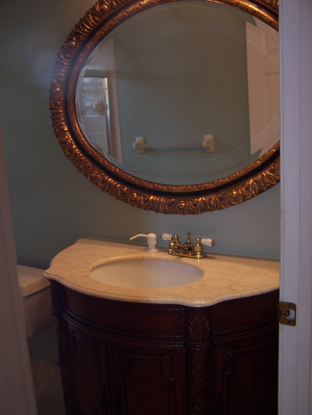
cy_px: 208
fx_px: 457
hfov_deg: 37.7
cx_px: 156
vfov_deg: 49.0
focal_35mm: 38
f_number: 2.8
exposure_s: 1/60
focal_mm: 6.3
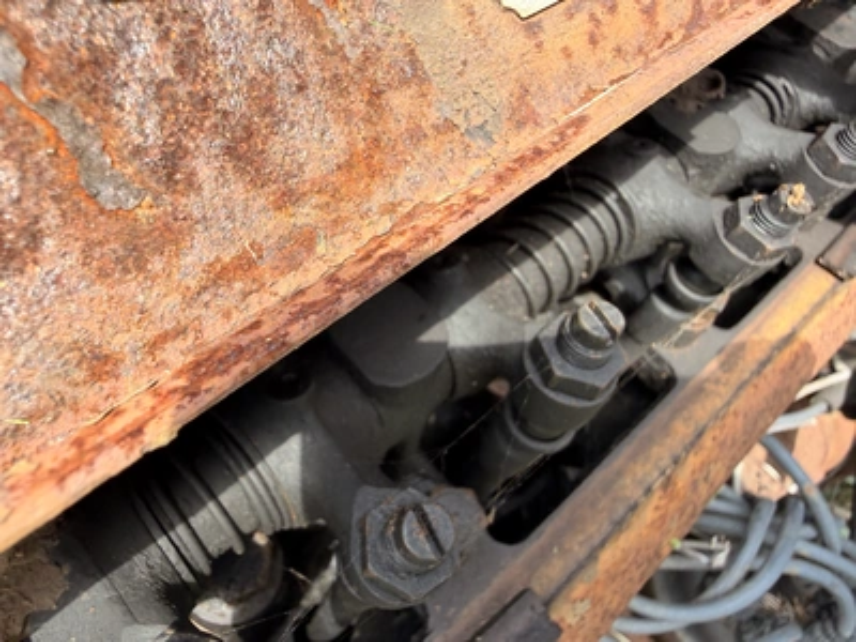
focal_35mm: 24
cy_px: 321
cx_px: 428
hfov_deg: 71.6
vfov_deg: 56.8
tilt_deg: -45.6
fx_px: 593
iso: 40
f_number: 2.2
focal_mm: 2.22
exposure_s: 1/232
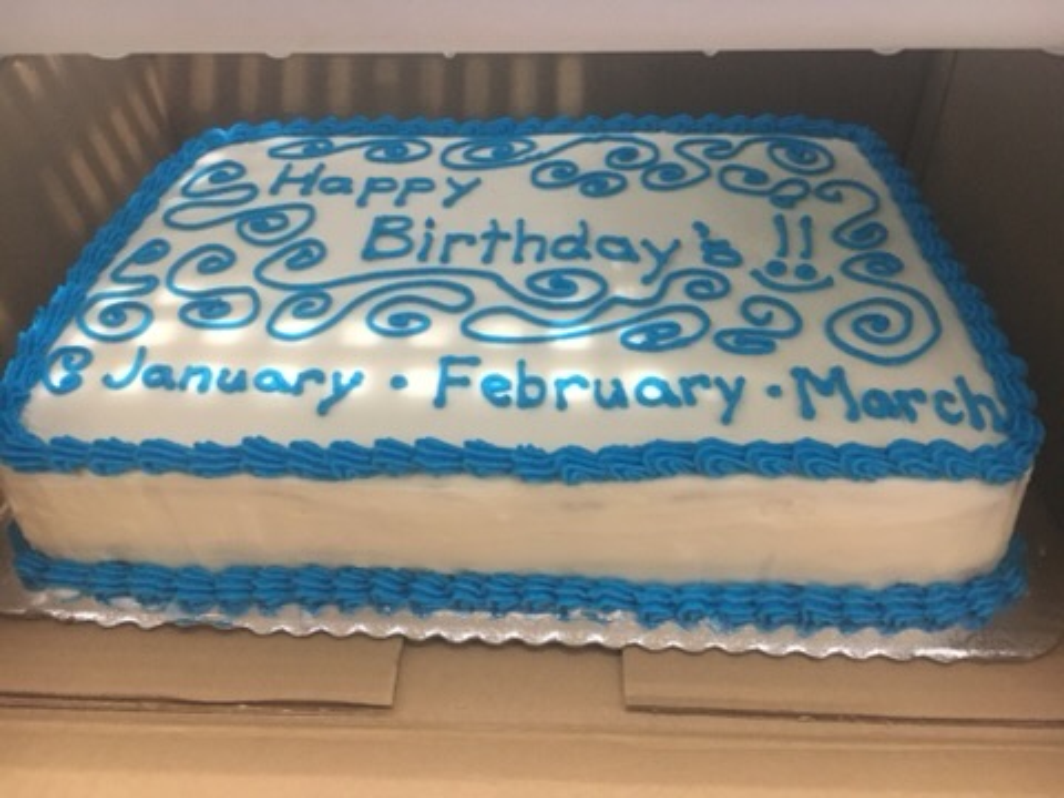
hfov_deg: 61.7
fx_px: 891
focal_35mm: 29
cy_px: 399
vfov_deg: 48.2
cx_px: 532
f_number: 2.2
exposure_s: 1/24
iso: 200
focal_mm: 4.15
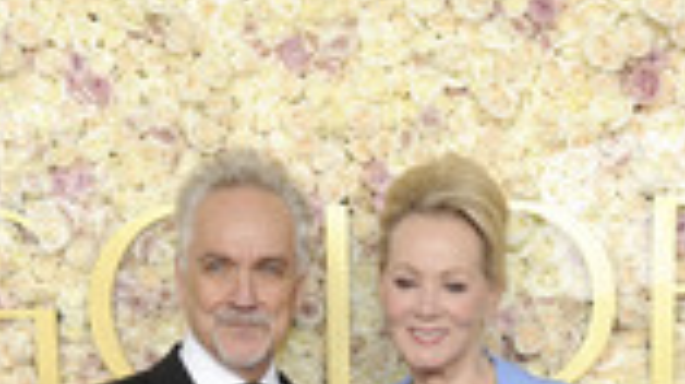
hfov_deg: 15.5
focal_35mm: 139
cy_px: 851
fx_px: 2523
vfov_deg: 8.2
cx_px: 369
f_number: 14
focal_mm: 52
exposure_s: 1/250
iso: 1000
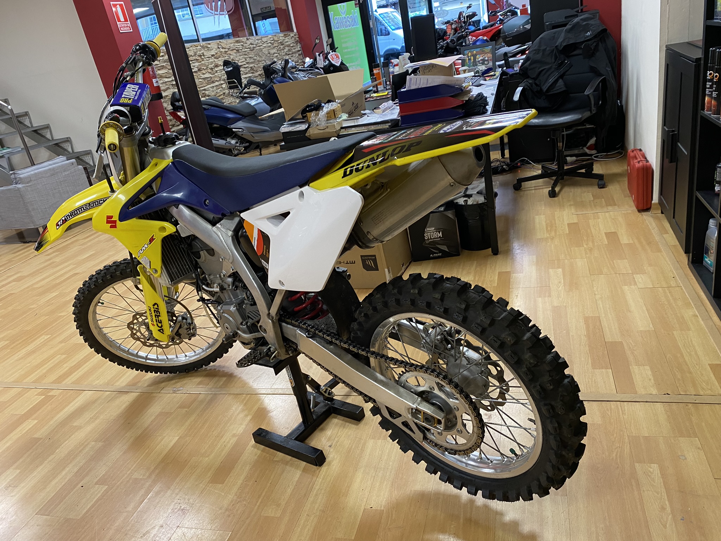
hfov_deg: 67.3
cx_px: 360
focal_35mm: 26
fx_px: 542
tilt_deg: -22.3
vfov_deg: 53.1
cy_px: 270
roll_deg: +11.4
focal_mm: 4.25
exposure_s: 1/50
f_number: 1.8
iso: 160
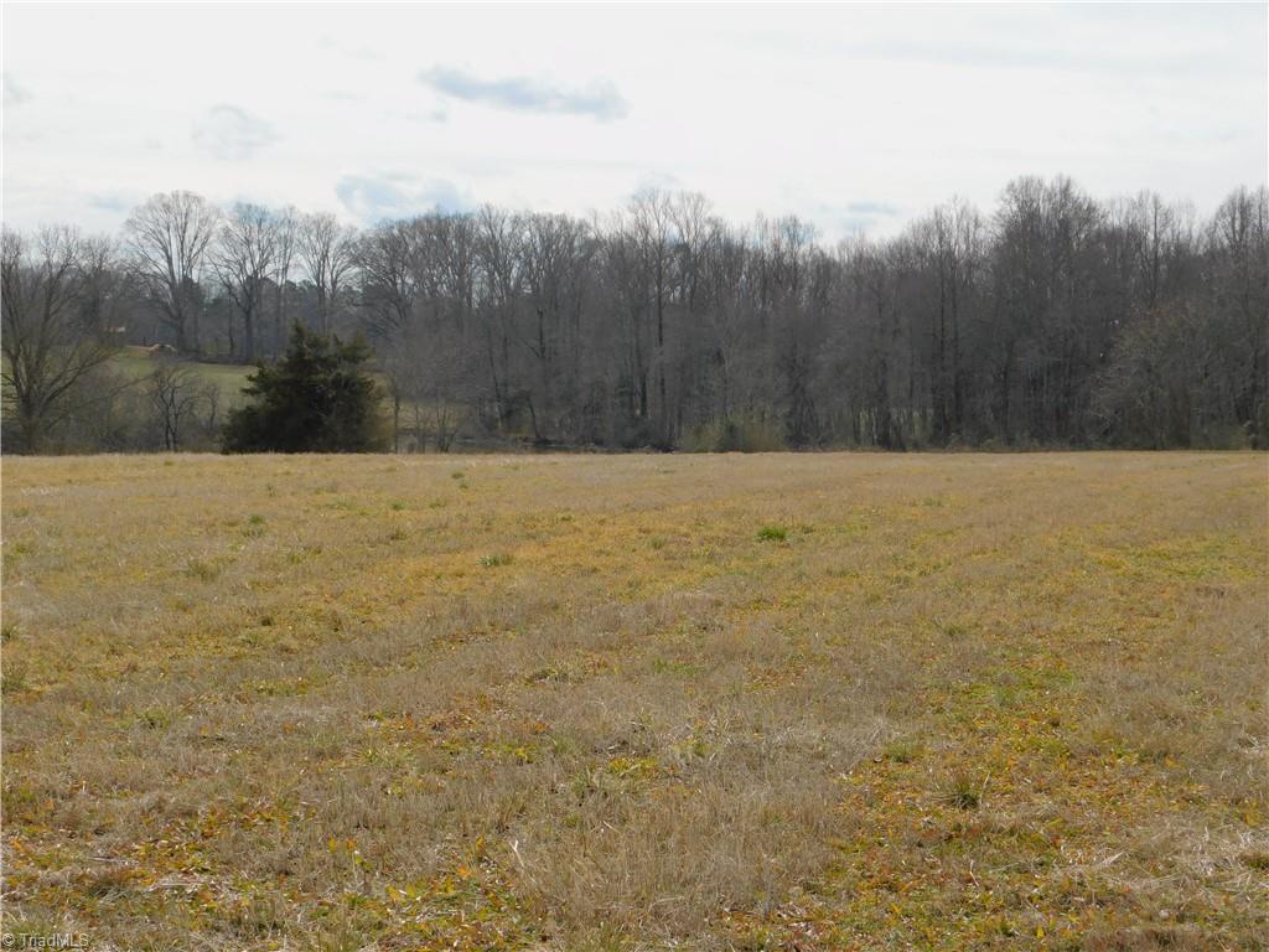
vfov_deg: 20.7
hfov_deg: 27.4
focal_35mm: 71
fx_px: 2603
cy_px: 476
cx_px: 634
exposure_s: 1/800
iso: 125
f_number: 4.3
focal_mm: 12.6
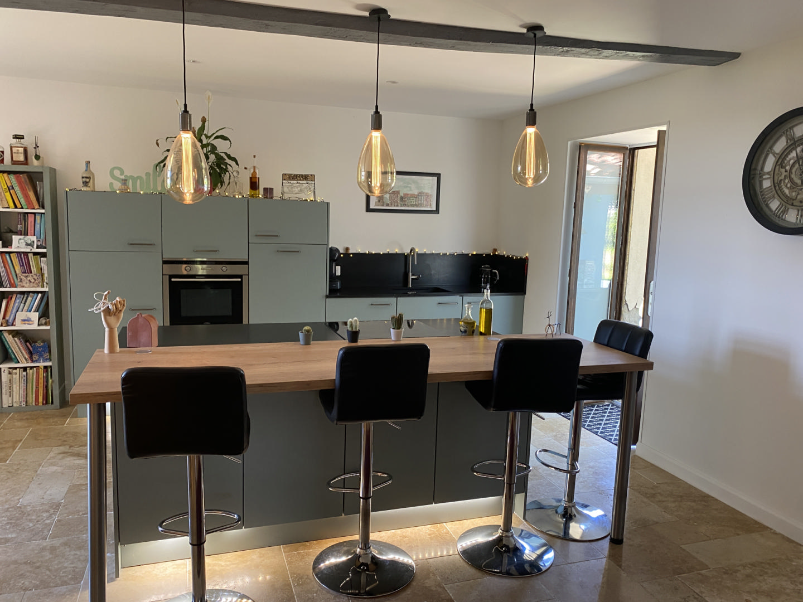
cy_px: 301
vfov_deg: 53.1
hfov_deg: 67.3
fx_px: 603
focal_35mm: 26
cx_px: 402
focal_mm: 4.25
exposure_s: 1/55
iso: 125
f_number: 1.8
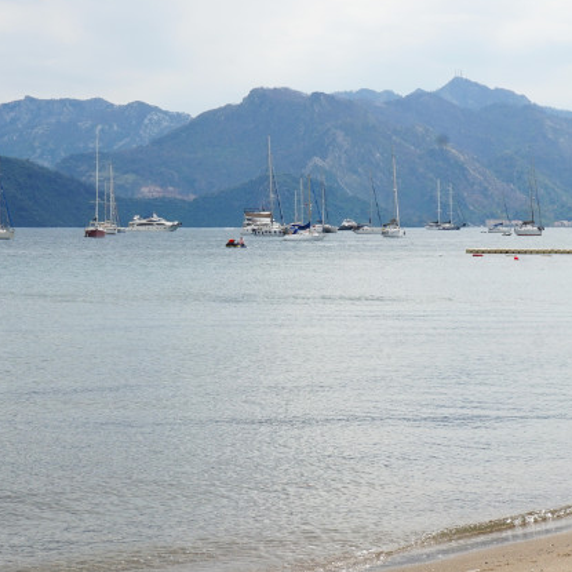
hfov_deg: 17.2
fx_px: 1885
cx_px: 248
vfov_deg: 17.3
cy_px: 314
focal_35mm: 101
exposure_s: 1/100
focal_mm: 41
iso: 100
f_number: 14
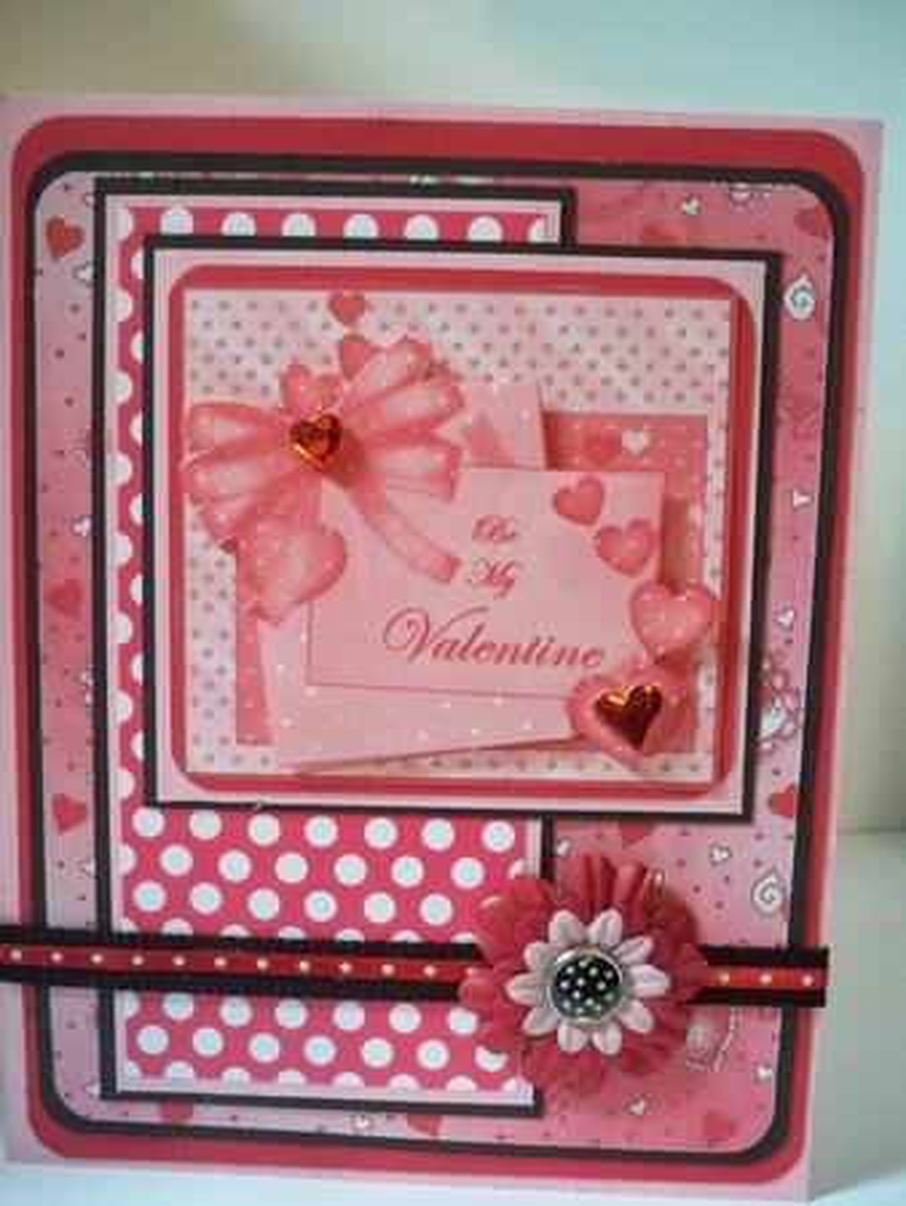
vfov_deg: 52.6
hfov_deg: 40.7
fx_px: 1220
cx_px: 453
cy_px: 603
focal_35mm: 35
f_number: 3.1
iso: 640
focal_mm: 6.3
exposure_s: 1/60
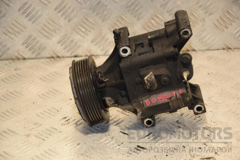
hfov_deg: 16.1
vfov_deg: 10.8
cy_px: 80
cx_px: 120
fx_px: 850
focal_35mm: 128
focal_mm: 85
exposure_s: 1/125
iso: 800
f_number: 5.6
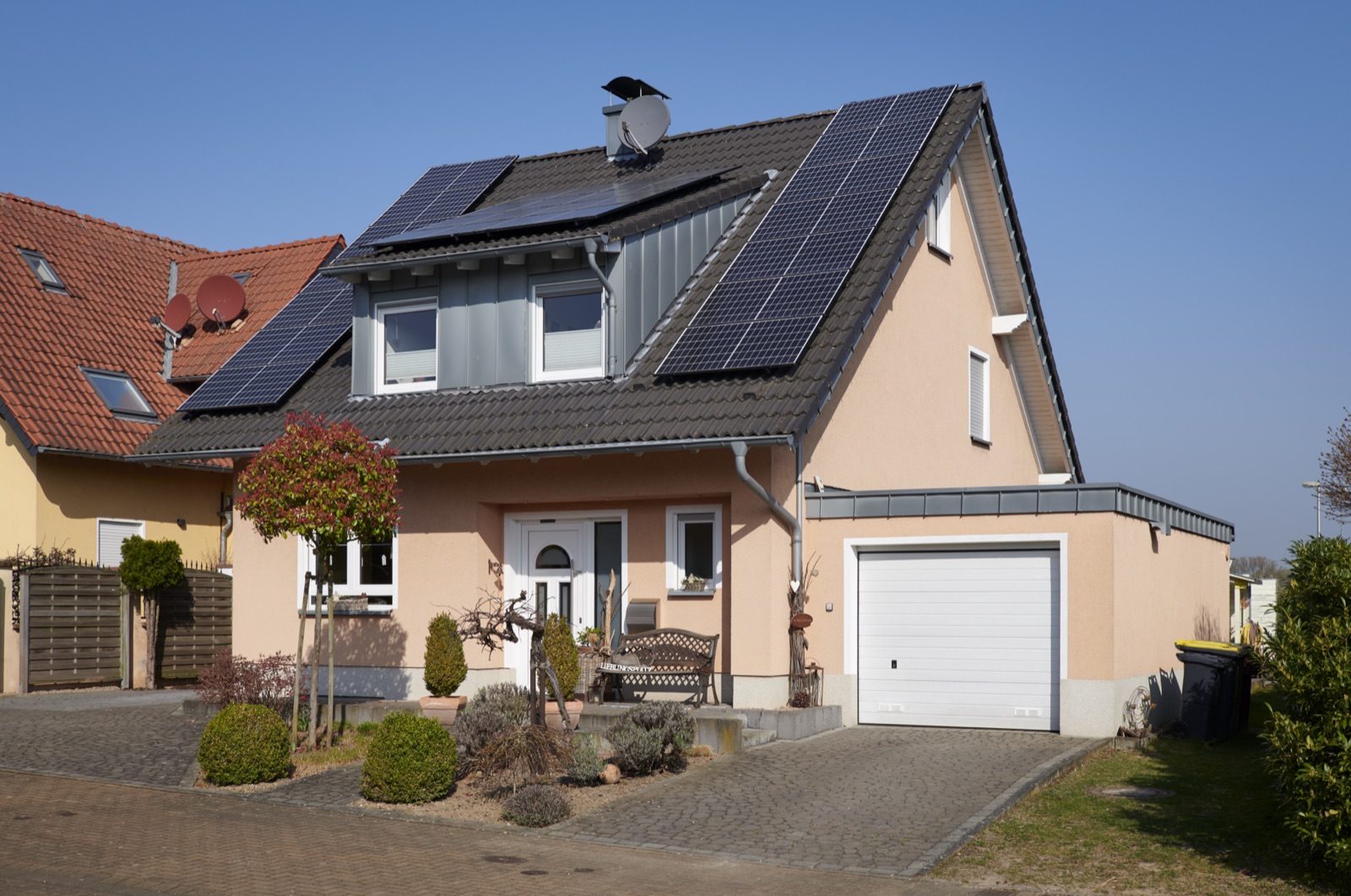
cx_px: 676
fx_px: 1499
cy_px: 448
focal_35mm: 40
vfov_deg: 33.3
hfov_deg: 48.5
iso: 100
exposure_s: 1/400
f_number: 8
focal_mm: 40
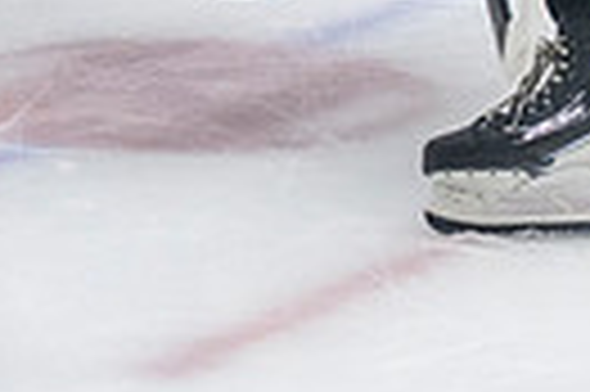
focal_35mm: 361
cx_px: 167
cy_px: -499
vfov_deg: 3.7
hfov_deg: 5.7
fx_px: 5909
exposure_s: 1/640
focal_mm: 70
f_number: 3.2
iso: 3200
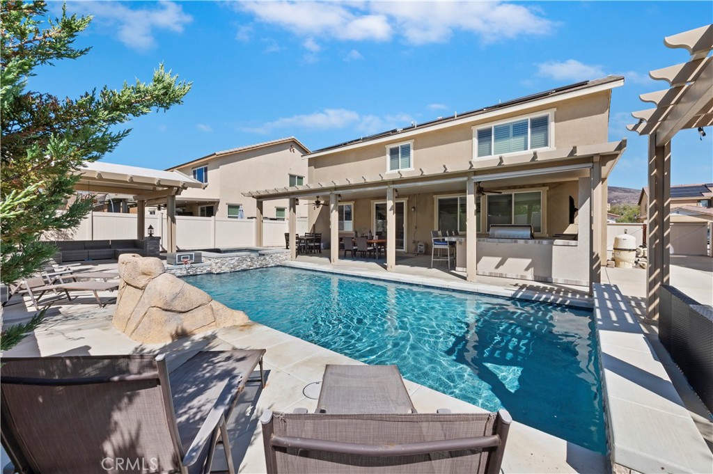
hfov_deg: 104.3
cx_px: 356
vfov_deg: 81.1
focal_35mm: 14
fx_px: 277
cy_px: 237
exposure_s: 1/60
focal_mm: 14
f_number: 20
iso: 125
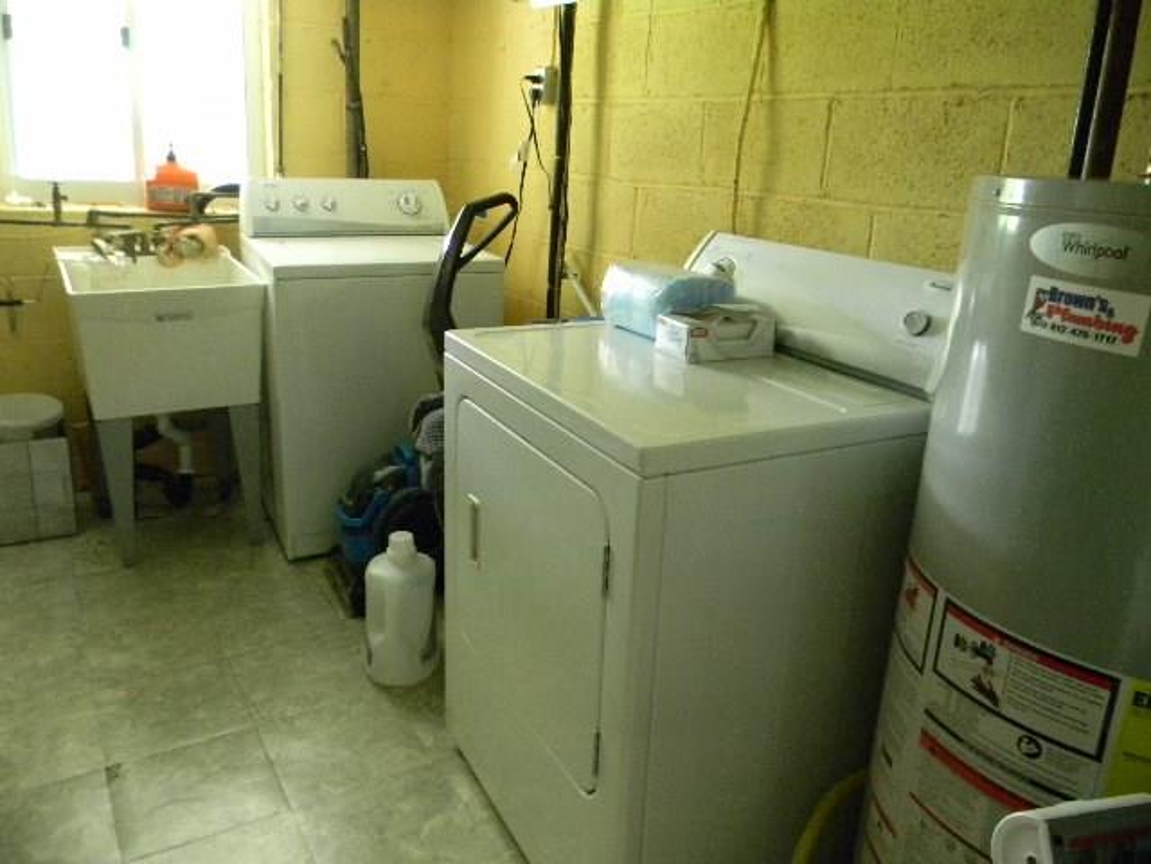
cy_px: 432
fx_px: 931
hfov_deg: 63.4
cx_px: 576
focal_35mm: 28
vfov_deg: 49.7
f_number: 3.5
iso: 800
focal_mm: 5
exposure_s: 1/10.2
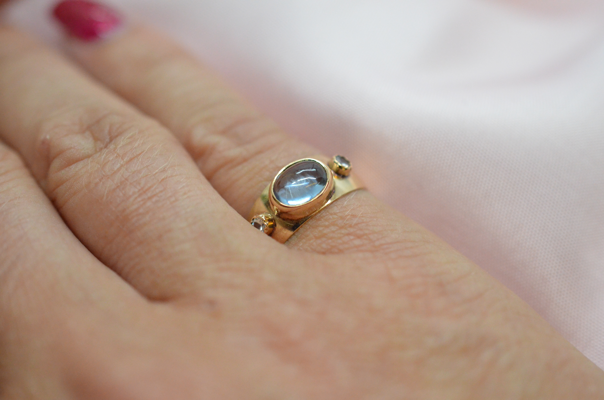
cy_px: 200
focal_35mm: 60
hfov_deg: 33.5
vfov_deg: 22.5
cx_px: 302
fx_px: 1005
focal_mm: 40
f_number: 4
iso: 4000
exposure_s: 1/2500
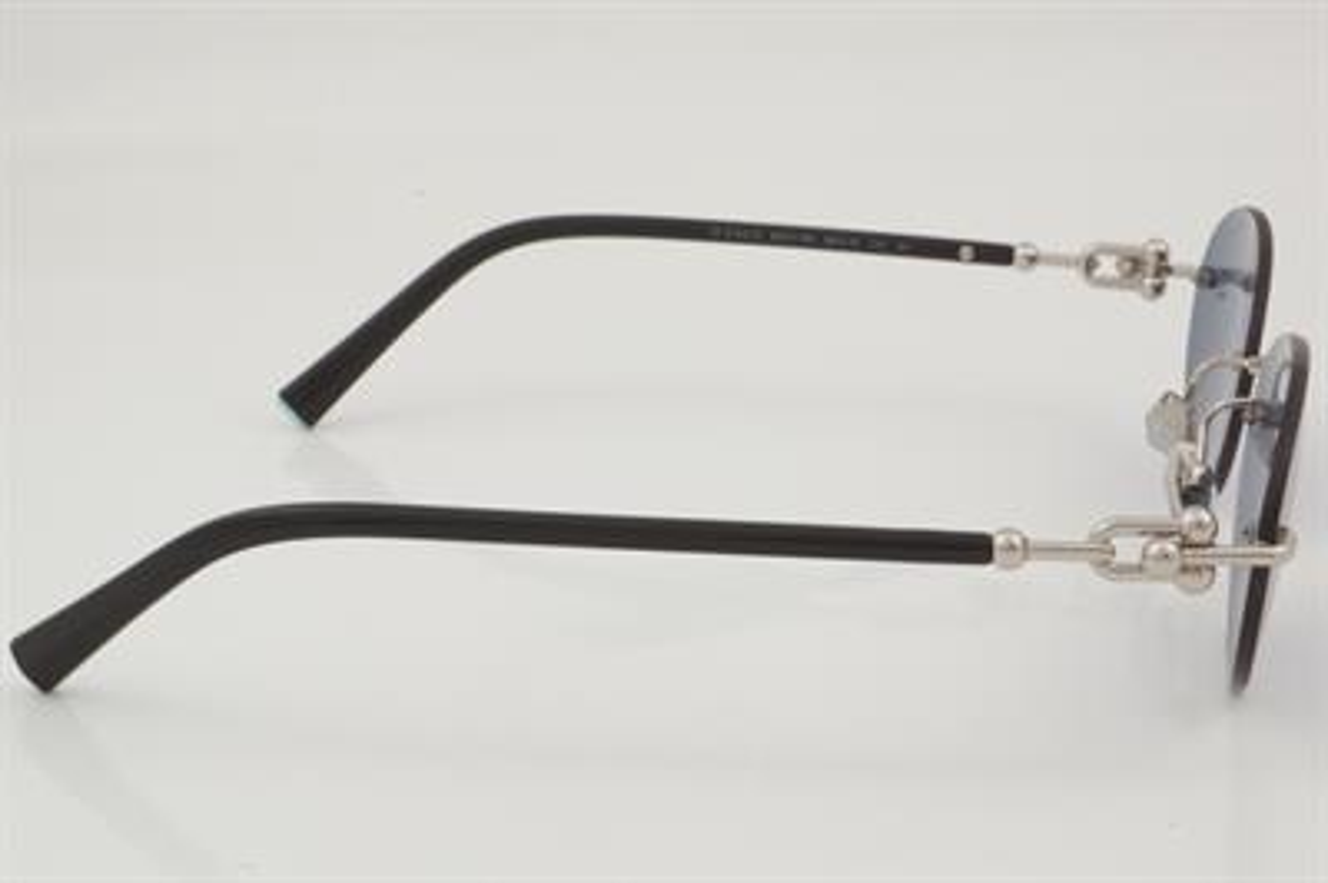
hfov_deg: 27.0
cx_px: 664
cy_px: 442
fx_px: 2764
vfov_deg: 18.2
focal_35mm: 75
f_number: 32
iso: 100
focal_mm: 50
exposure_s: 1/3
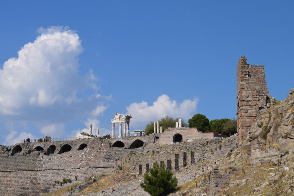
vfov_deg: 16.6
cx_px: 147
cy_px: 98
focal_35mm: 82
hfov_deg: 24.6
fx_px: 674
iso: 200
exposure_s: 1/500
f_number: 11
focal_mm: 55
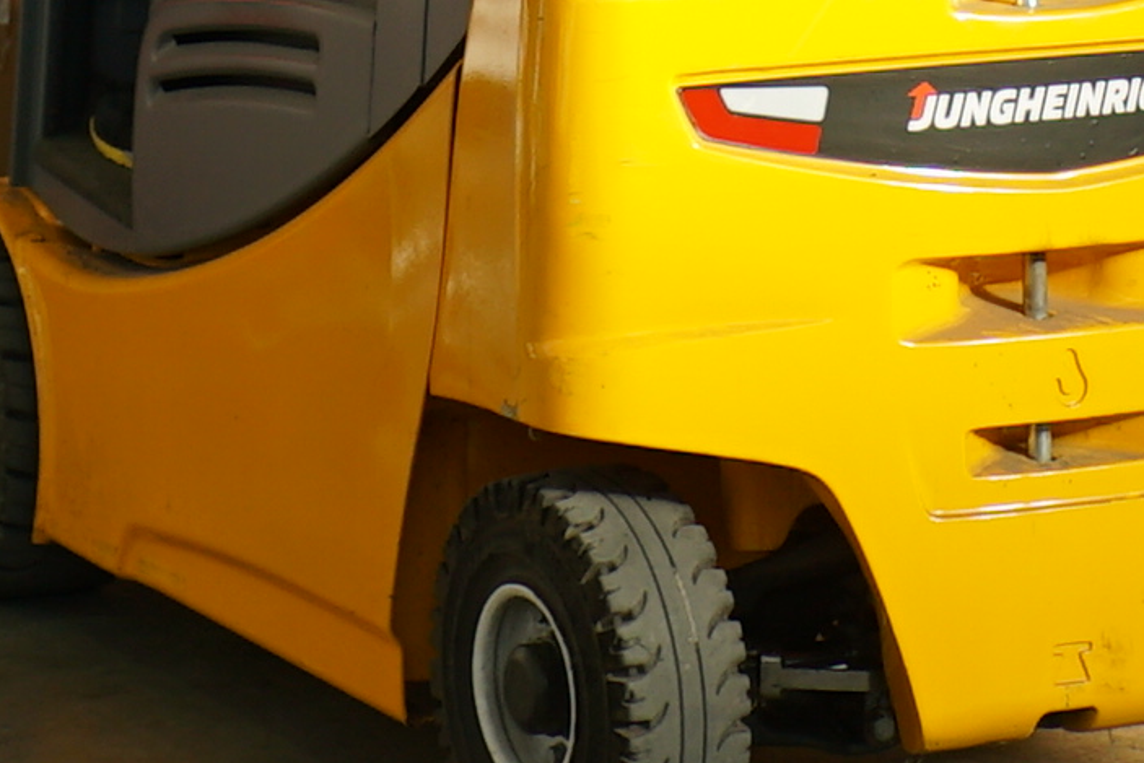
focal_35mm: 175
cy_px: -1223
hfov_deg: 11.7
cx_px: 566
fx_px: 5562
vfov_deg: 7.3
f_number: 4.5
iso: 160
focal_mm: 29
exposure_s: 1/320
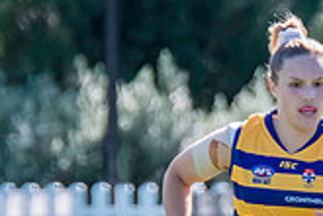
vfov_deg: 0.5
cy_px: 392
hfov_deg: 0.8
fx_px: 23218
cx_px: 558
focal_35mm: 2588
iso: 800
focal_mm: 420
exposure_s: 1/1600
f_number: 7.1
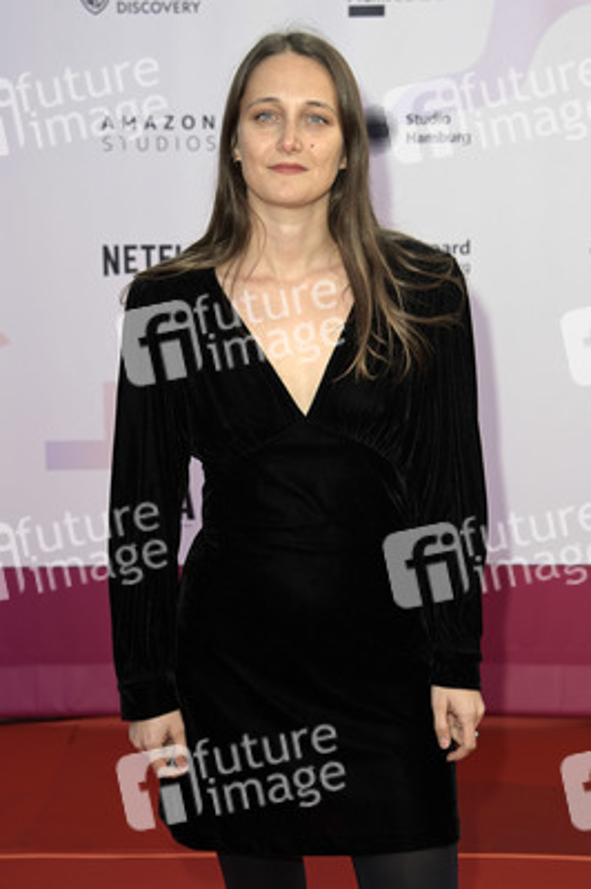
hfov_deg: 20.9
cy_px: 444
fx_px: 1603
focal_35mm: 65
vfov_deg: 31.0
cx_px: 296
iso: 250
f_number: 5.6
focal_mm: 65
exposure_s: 1/200
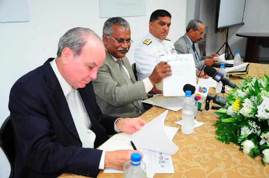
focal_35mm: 38
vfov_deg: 35.4
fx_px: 280
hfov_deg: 51.3
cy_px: 89
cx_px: 134
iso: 800
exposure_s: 1/60
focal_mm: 25
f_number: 5
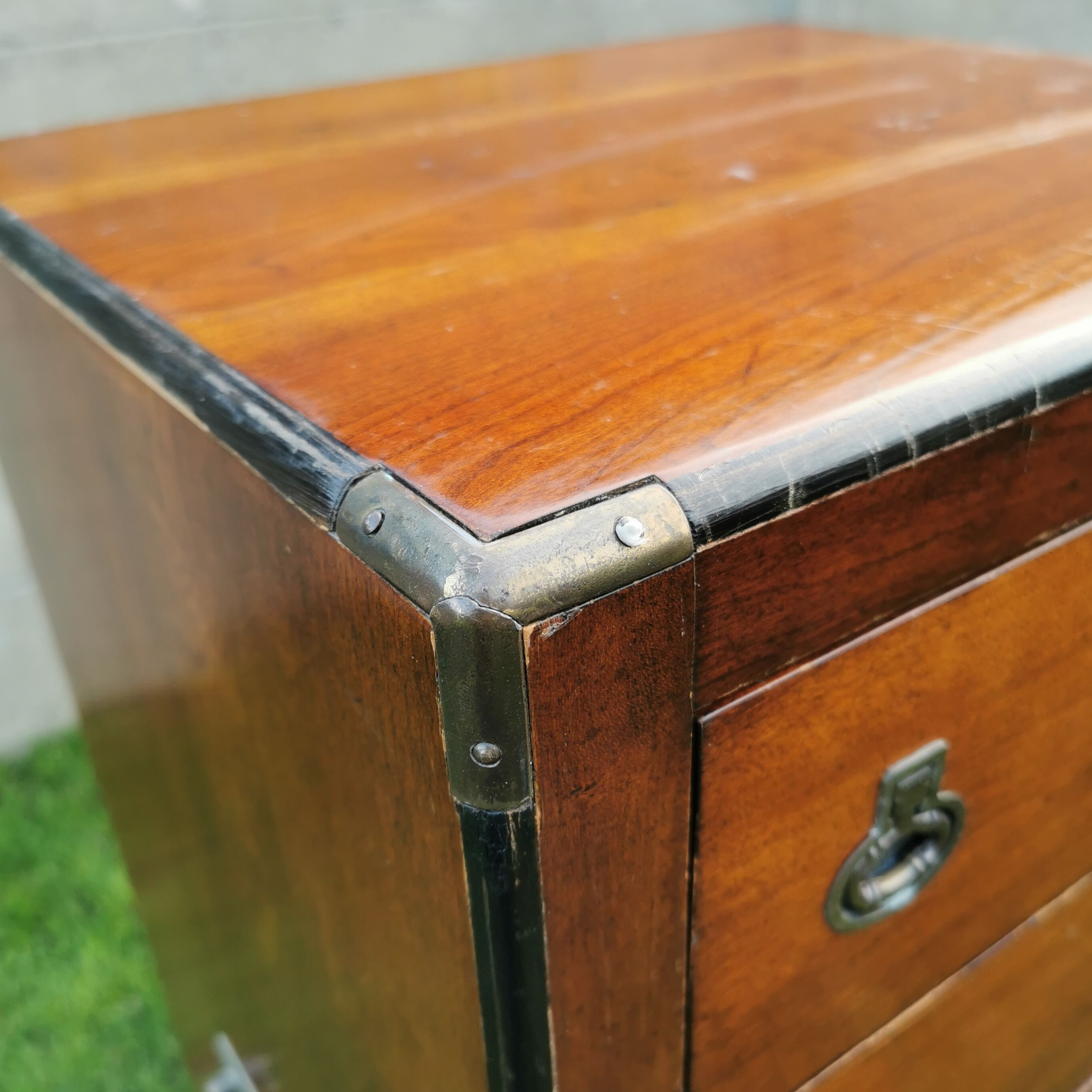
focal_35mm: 32
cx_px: 545
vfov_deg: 51.0
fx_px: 1142
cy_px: 598
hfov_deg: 51.1
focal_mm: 5.56
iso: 50
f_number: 1.6
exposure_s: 1/100
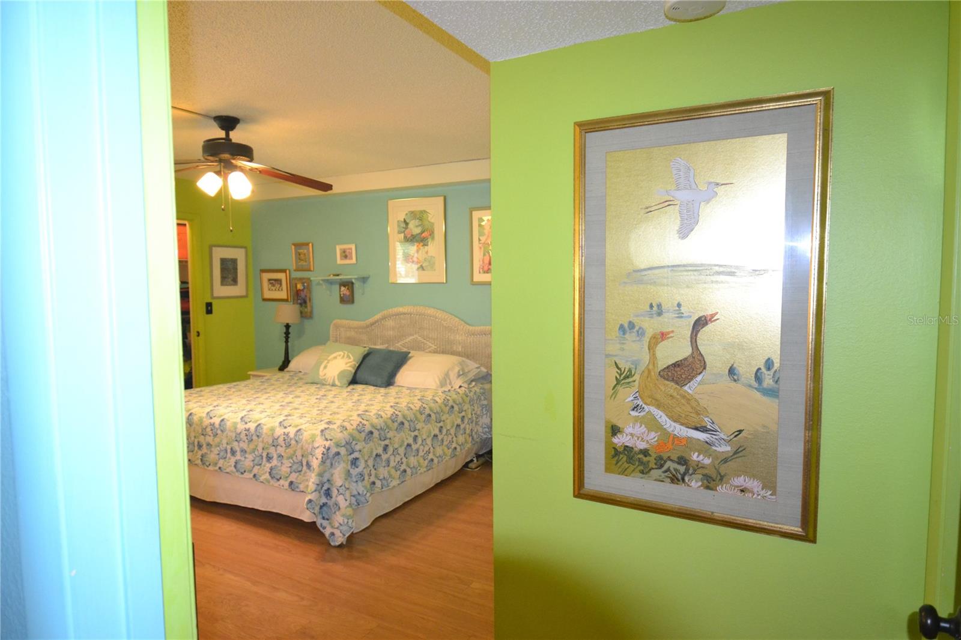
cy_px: 320
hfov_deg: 81.2
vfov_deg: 59.5
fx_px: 560
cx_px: 480
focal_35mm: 21
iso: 2000
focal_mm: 14
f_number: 4
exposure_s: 1/60
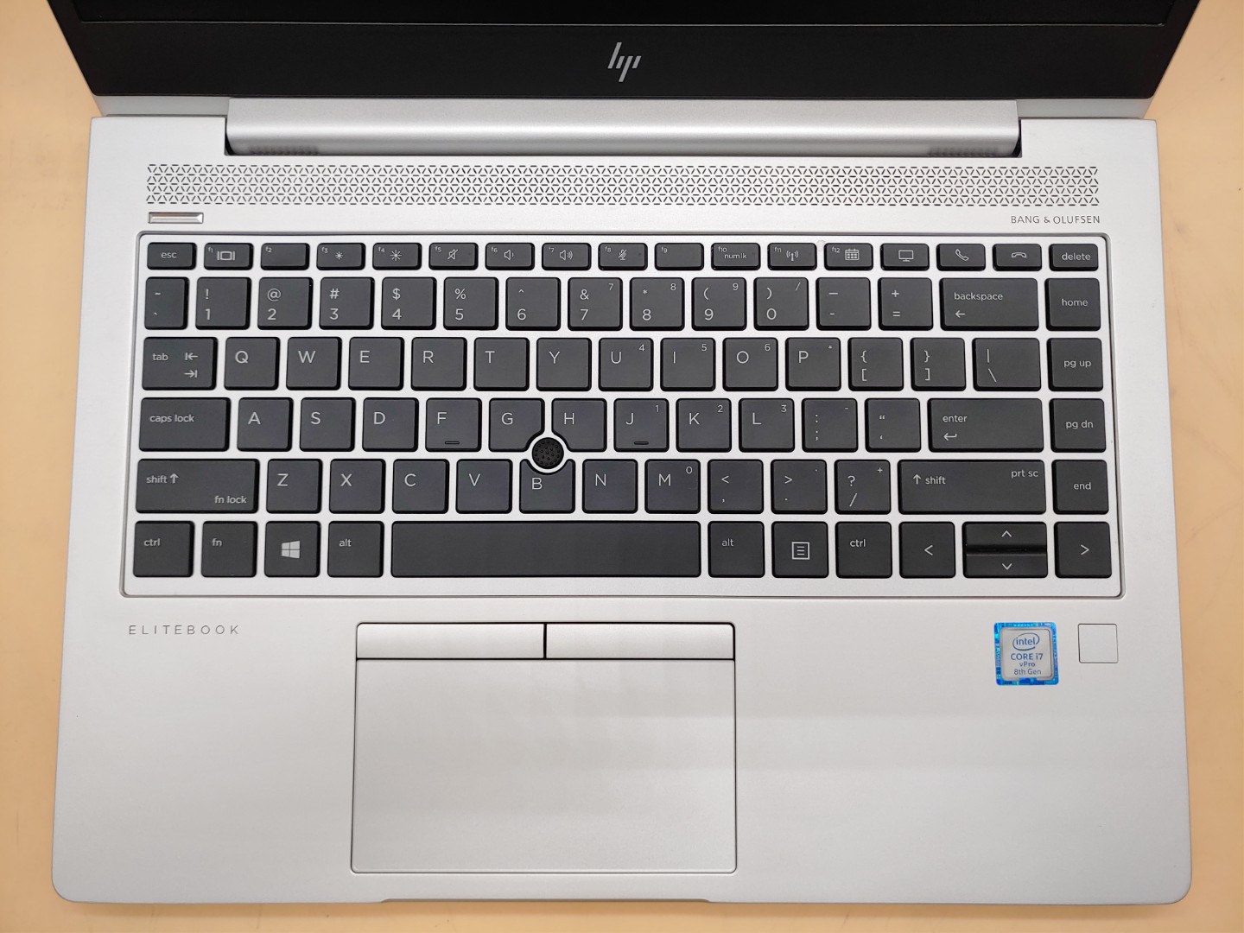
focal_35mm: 26
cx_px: 622
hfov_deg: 67.3
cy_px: 466
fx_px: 934
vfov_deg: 53.1
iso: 50
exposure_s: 1/142
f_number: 1.8
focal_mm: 4.36
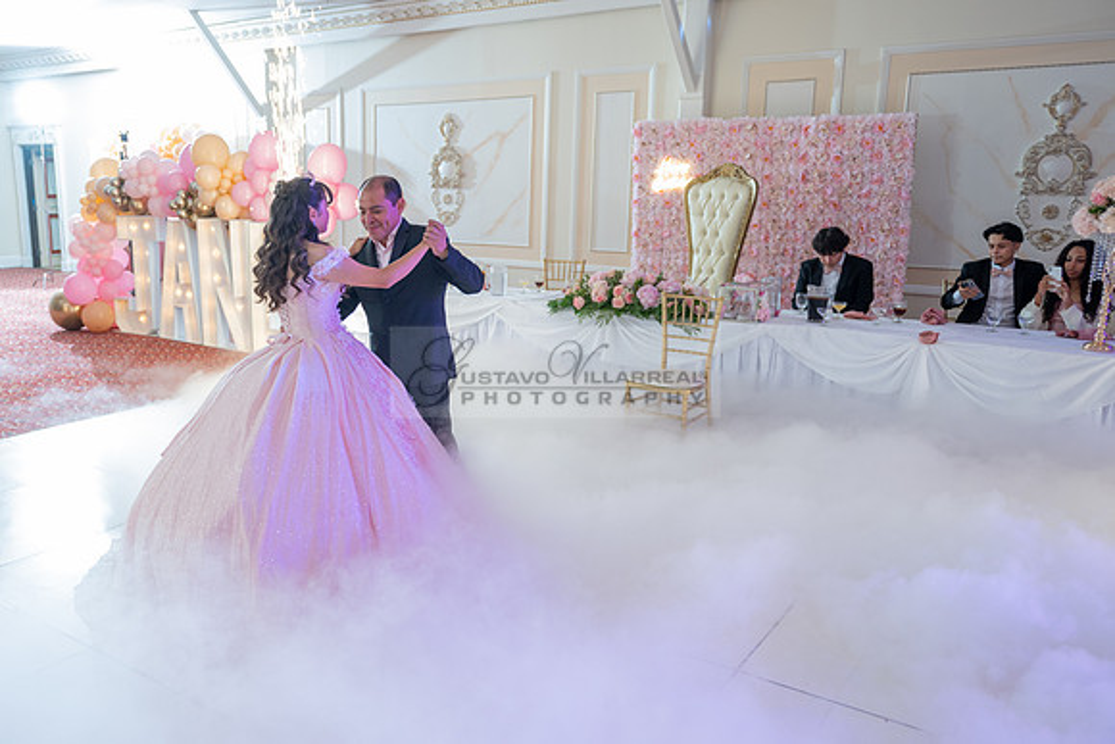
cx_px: 413
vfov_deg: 43.2
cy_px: 364
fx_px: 939
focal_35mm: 30
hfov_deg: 60.5
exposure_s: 1/100
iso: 400
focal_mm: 24
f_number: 2.8
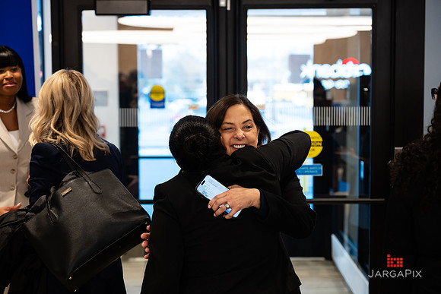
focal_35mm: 65
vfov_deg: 20.9
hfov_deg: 30.9
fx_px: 798
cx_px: 220
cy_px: 147
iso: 800
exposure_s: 1/200
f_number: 3.2
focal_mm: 63
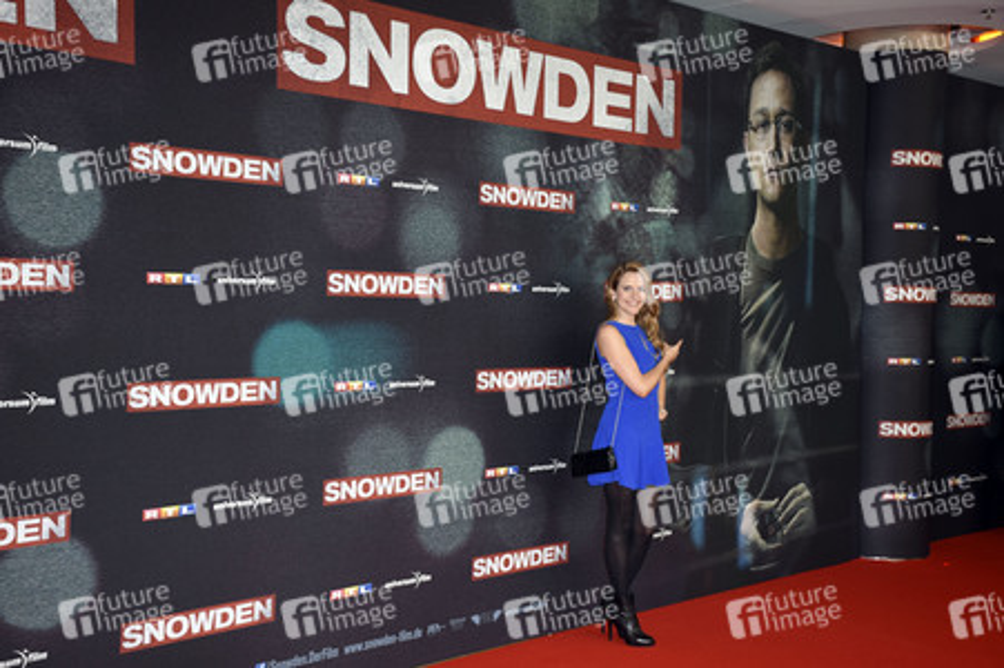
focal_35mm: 51
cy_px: 334
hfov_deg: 38.9
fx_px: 1421
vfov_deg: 26.4
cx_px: 502
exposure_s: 1/250
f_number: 5.6
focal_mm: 34
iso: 400
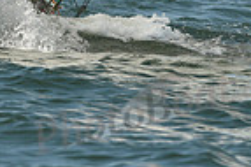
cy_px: -136
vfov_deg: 1.0
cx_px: -56
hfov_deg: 1.5
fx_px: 9597
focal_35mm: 1378
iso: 250
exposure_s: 1/1000
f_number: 8
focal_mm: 340
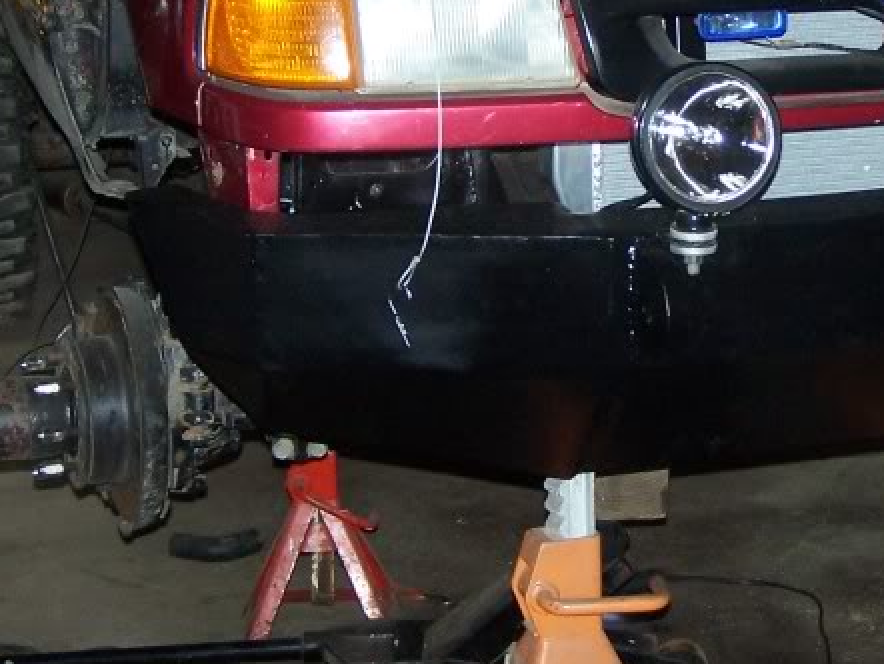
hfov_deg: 22.0
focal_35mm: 88
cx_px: 688
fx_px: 2249
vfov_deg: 16.7
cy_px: 204
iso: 140
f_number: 2.8
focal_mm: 6.3
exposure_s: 1/60
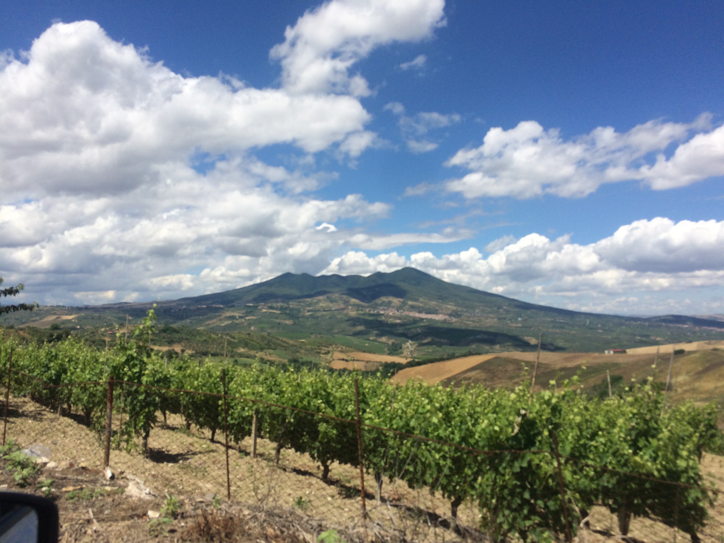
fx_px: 607
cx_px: 362
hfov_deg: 61.7
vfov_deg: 48.2
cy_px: 272
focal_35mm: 29
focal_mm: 4.15
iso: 32
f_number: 2.2
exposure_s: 1/4115
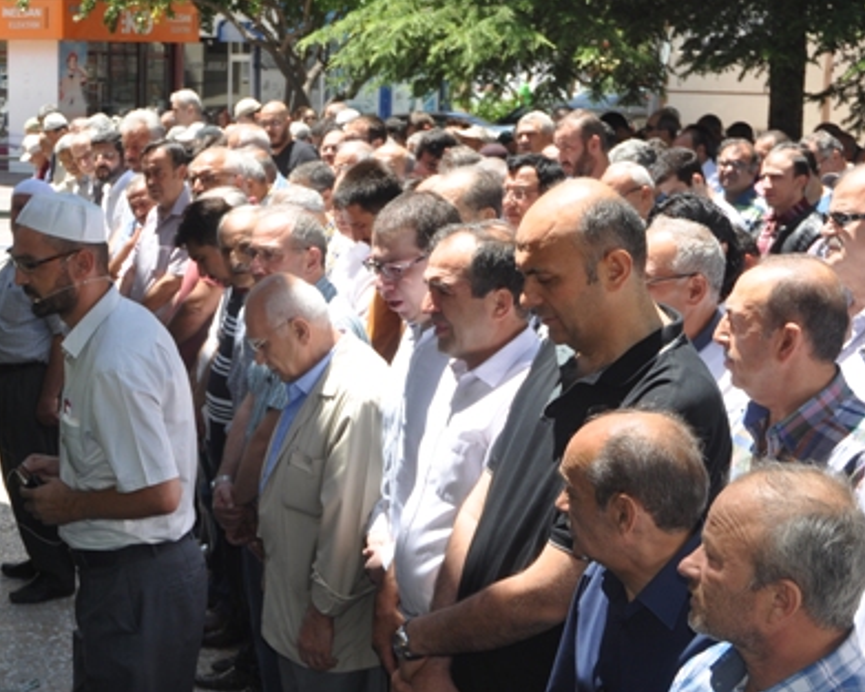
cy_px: 357
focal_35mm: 67
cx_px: 175
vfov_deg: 22.9
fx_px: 1710
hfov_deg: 27.8
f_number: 6.3
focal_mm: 29
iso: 200
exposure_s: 1/200
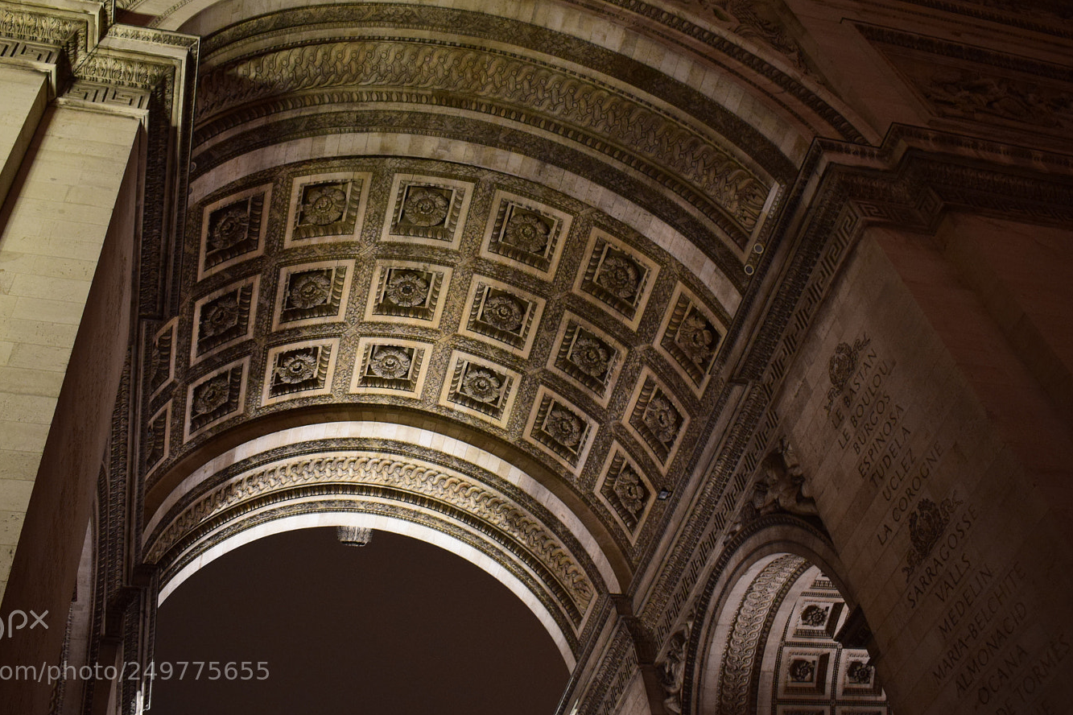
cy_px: 305
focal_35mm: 36
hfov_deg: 53.1
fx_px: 1073
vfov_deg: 36.8
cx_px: 493
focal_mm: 20
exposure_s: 1/15
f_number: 4
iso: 1600
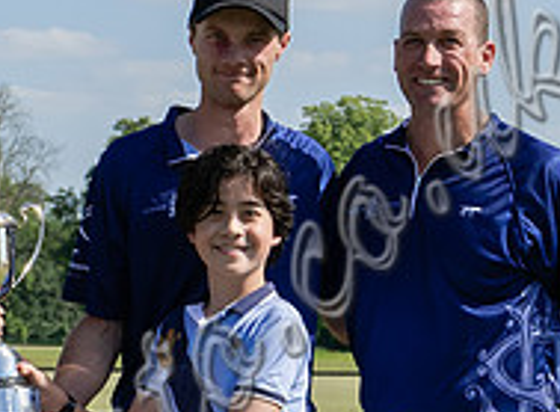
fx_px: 3695
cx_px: 164
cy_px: 484
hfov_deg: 8.7
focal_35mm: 230
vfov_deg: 6.3
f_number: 5.6
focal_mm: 29.3
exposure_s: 1/1000
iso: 200
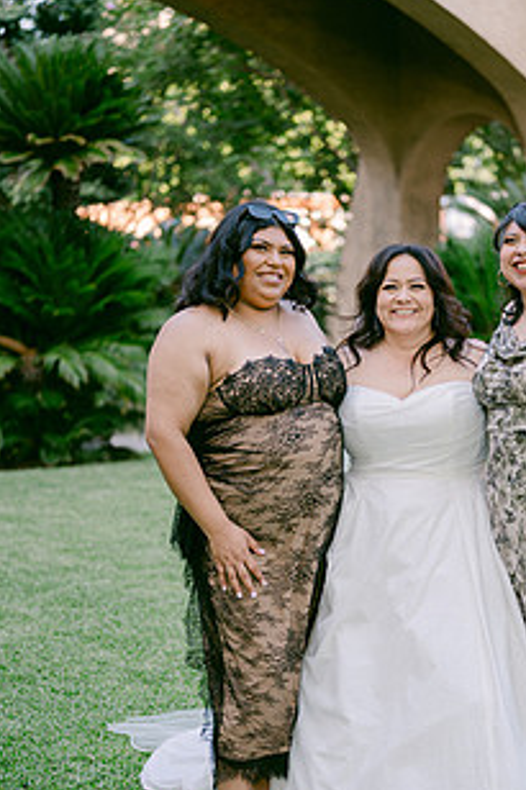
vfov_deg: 27.6
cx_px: 381
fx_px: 1602
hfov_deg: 18.6
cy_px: 482
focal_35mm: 73
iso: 100
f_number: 2
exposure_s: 1/320
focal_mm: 50
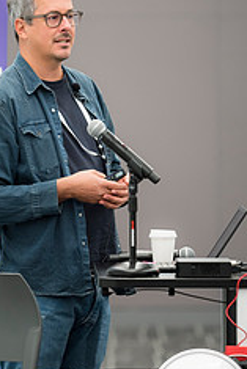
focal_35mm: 383
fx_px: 3936
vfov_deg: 5.4
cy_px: 149
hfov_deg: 3.6
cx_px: 68
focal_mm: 200
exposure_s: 1/125
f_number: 2.8
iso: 800
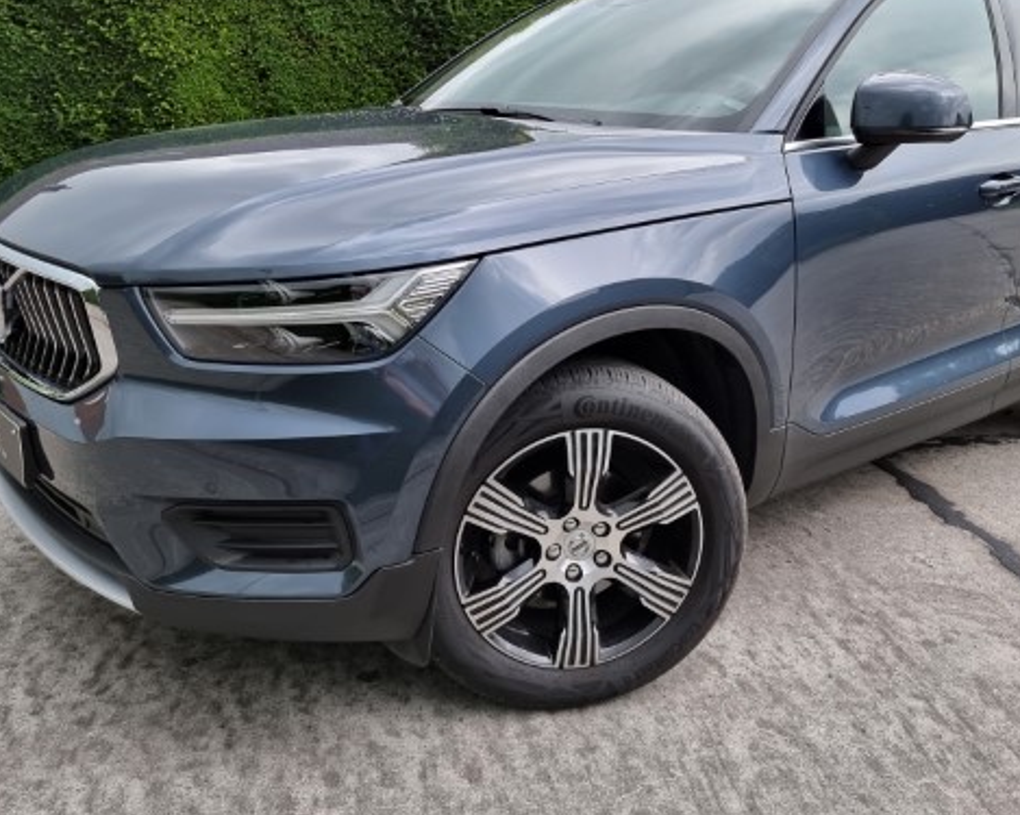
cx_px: 579
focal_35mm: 32
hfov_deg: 55.5
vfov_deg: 45.7
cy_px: 365
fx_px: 966
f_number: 1.8
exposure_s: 1/100
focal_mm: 6.7
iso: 100
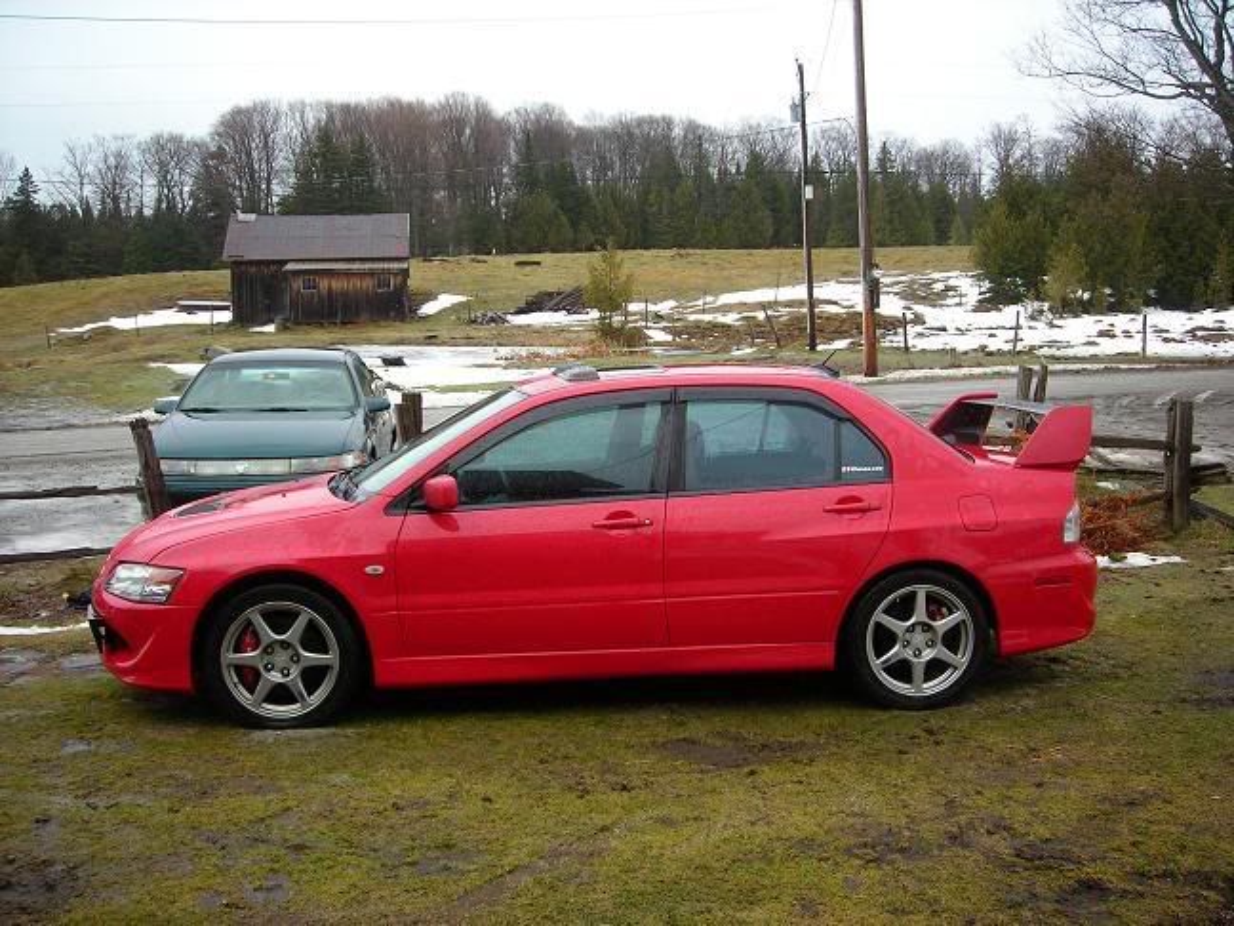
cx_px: 617
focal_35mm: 38
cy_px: 463
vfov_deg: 37.7
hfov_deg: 49.0
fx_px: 1355
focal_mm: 6.3
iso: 50
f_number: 3.2
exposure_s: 1/69.6
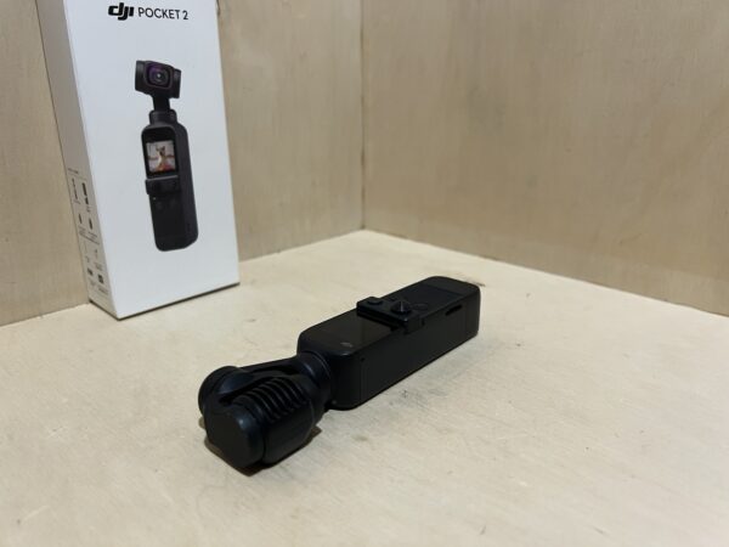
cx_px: 364
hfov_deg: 67.3
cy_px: 274
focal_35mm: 26
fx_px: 548
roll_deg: +0.0
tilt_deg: -19.5
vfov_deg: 53.1
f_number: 1.5
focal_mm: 5.7
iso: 125
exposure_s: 1/50
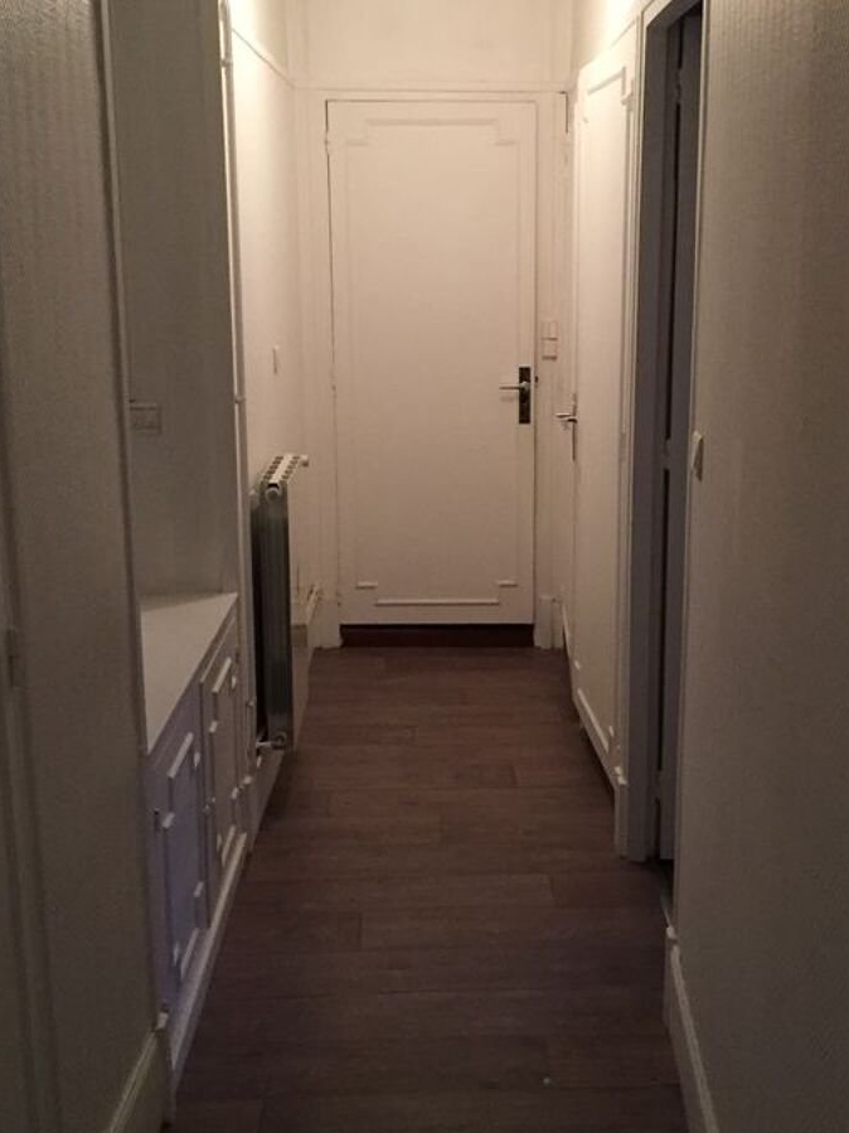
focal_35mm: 43
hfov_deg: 33.5
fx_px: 1407
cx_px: 484
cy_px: 558
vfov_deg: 43.9
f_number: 2.2
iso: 250
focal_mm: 4.15
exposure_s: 1/17
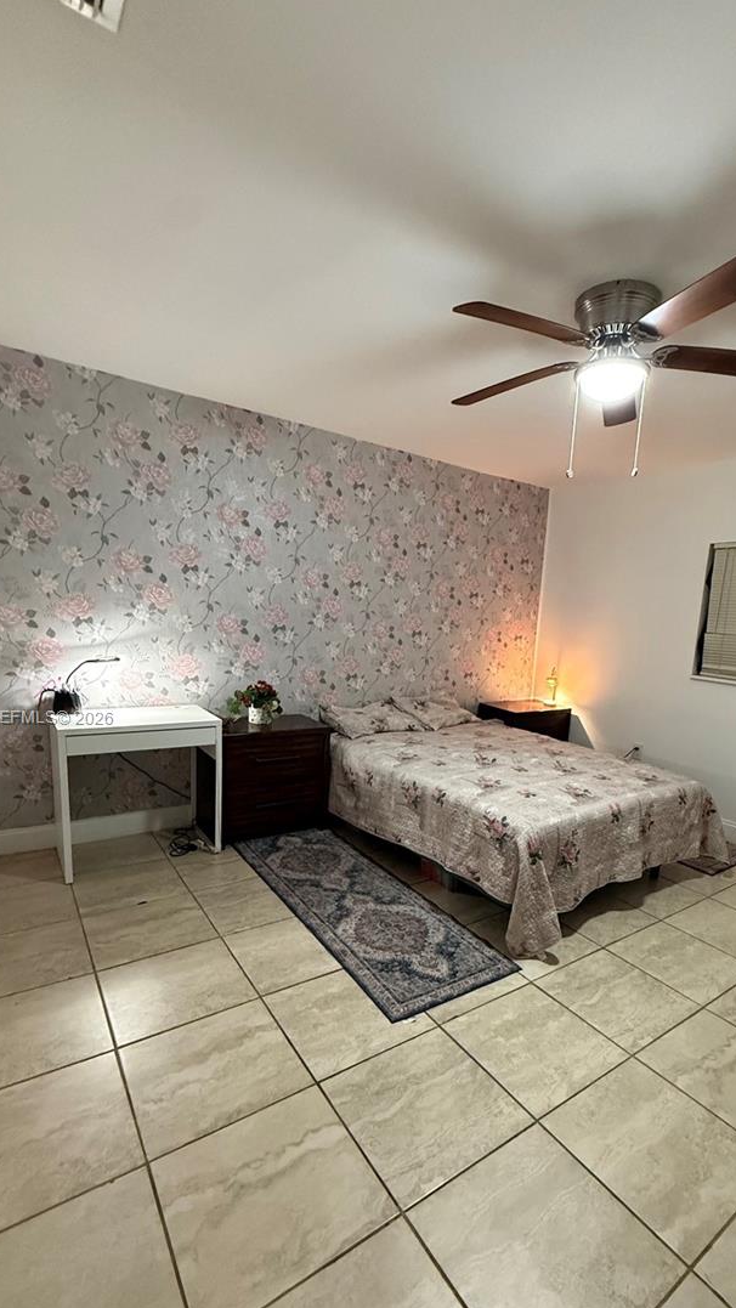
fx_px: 590
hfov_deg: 63.5
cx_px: 434
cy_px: 719
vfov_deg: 95.6
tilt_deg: -12.7
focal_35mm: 17
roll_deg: -4.1
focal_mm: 2.22
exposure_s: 1/60
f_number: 2.2
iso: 800
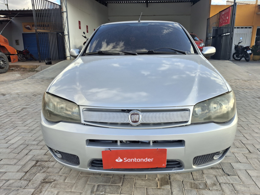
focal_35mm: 25
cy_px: 98
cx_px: 130
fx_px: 188
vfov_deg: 54.9
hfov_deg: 69.4
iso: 25
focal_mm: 4.69
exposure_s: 1/257
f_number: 1.8
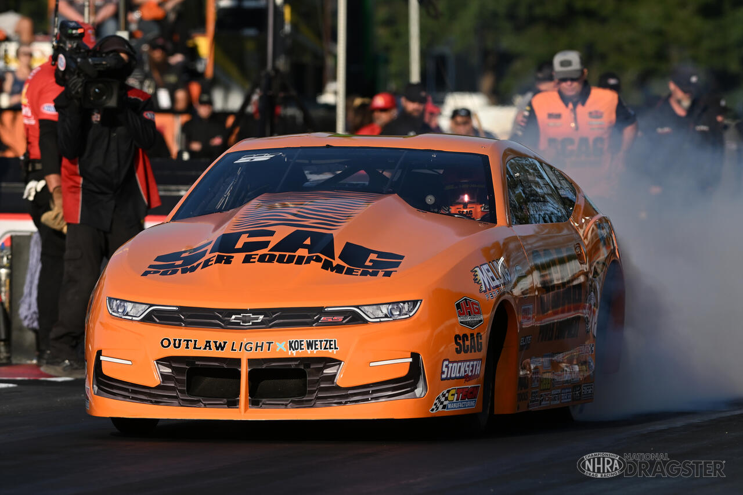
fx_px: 9282
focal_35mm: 450
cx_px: 372
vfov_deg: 3.1
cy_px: 248
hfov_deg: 4.6
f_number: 7.1
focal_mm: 300
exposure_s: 1/1600
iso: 250
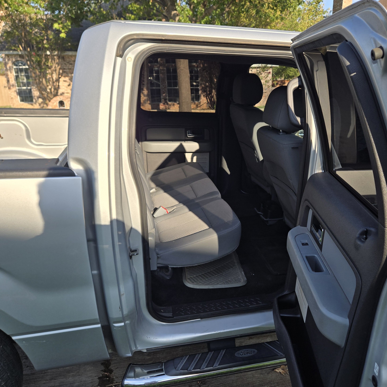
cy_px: 200
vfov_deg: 57.3
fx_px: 354
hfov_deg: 57.0
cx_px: 223
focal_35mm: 28
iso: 25
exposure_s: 1/1272
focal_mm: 5.4
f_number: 1.8
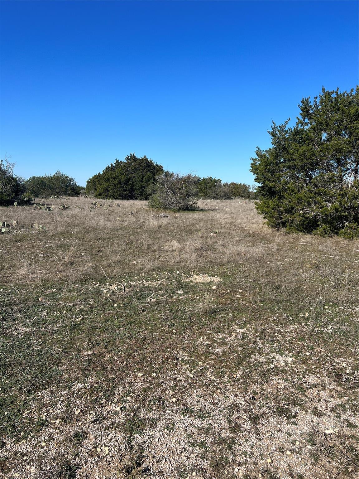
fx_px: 360
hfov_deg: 53.1
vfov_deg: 67.3
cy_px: 240
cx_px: 180
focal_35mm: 26
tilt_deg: -9.0
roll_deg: -1.9
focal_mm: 5.7
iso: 50
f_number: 1.5
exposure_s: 1/4630
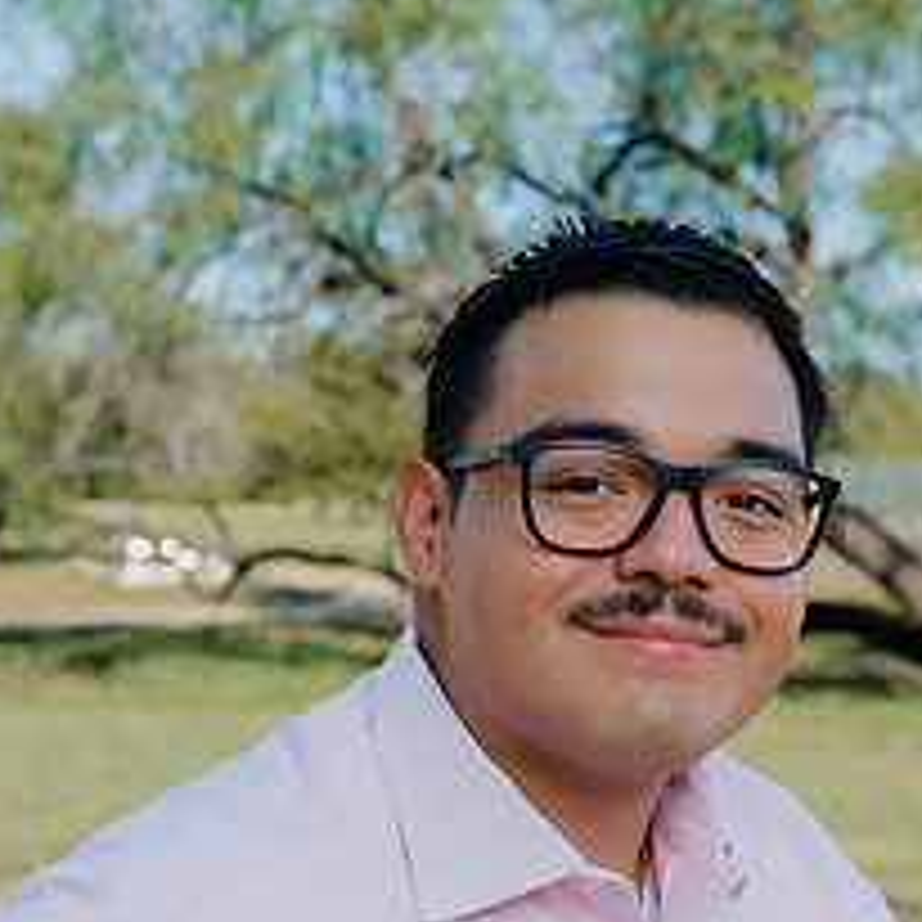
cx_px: 823
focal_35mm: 120
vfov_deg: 14.5
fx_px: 3616
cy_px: 650
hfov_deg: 14.4
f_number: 7.1
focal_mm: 50
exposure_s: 1/200
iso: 100
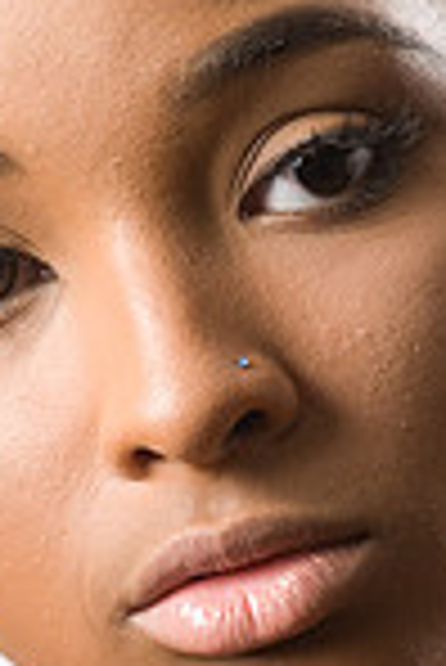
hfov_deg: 2.3
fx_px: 11234
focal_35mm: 606
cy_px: 504
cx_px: 173
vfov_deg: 3.4
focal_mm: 200
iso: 320
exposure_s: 1/125
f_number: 5.6
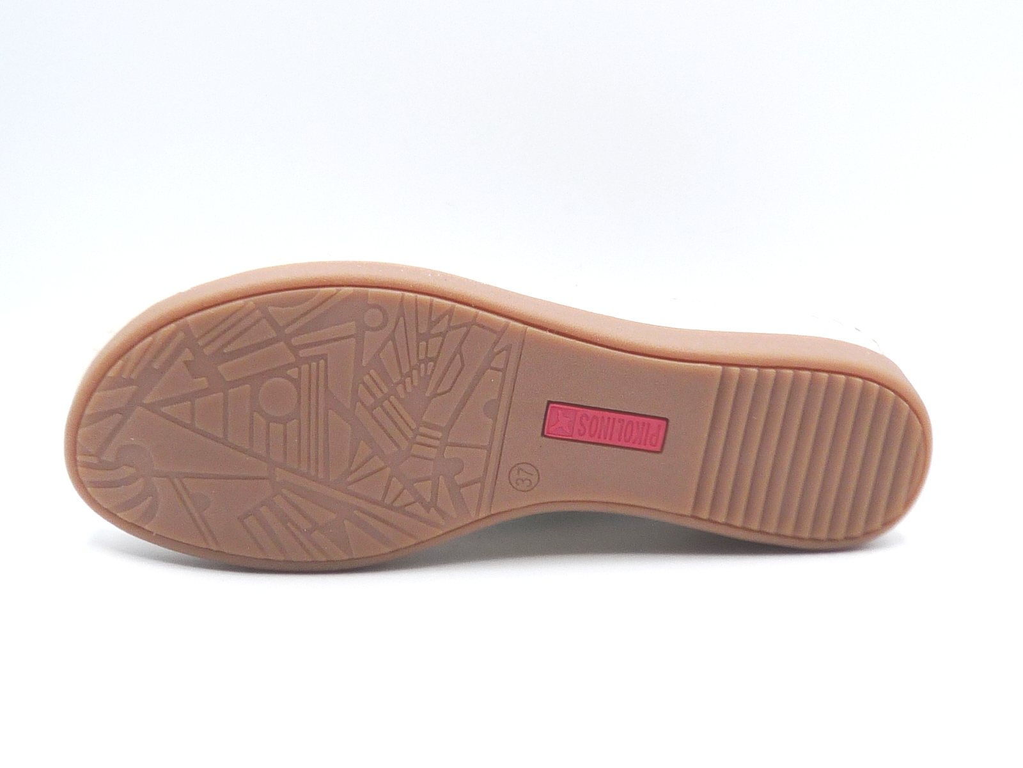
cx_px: 512
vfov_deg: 29.1
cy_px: 384
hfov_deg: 38.2
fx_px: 1478
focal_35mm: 50
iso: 100
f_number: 4
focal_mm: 5
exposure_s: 1/200
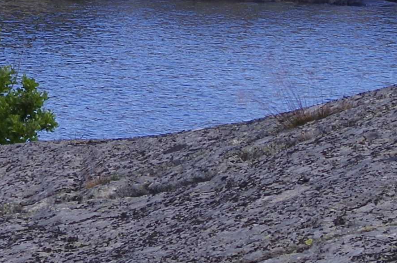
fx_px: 4578
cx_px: -375
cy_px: -319
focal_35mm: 416
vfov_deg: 3.3
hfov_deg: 4.9
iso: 200
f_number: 11
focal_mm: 50
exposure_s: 1/200
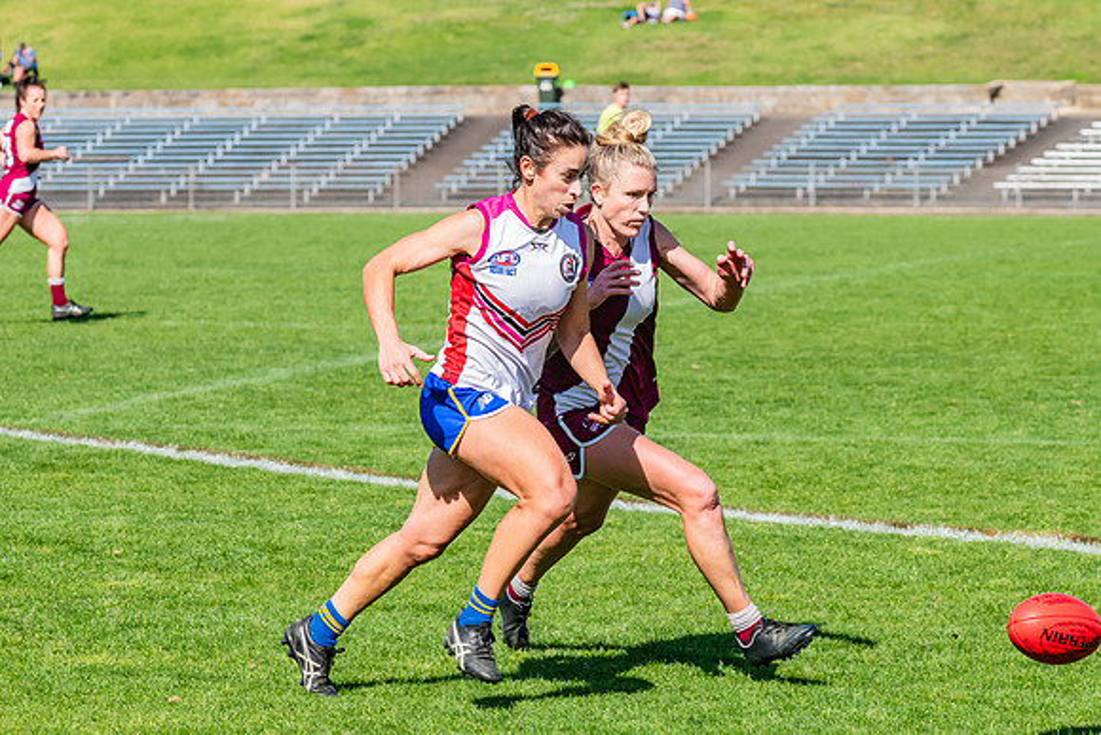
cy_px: 368
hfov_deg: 11.7
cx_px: 541
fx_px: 5366
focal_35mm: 175
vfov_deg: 7.8
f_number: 10
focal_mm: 170
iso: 800
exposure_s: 1/1250
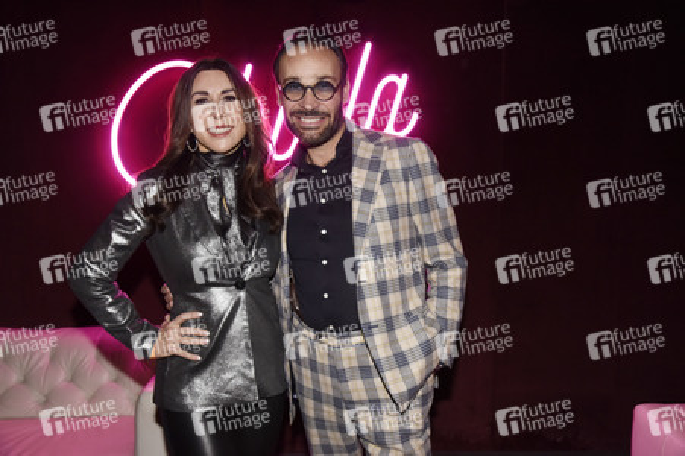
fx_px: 608
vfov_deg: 41.1
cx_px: 342
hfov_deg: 58.8
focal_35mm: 32
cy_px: 228
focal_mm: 32
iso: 2500
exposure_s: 1/60
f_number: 6.3
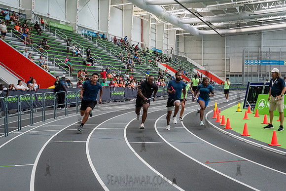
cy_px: 102
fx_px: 391
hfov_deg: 40.1
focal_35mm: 49
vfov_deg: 27.4
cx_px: 167
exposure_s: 1/1000
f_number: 3.5
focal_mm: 35
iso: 6400
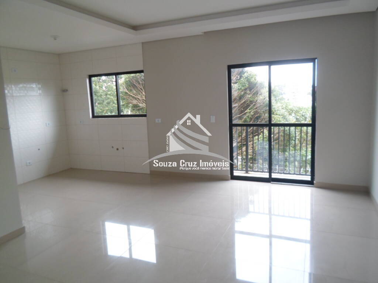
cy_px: 142
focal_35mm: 25
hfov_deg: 69.4
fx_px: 273
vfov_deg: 54.9
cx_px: 189
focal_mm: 4.5
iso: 80
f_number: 2.5
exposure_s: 1/60
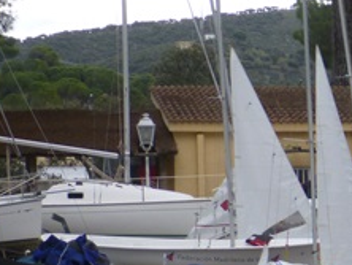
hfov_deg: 9.0
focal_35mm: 216
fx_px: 2199
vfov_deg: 6.8
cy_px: 321
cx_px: 488
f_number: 4.3
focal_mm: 10.7
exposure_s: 1/160
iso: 100
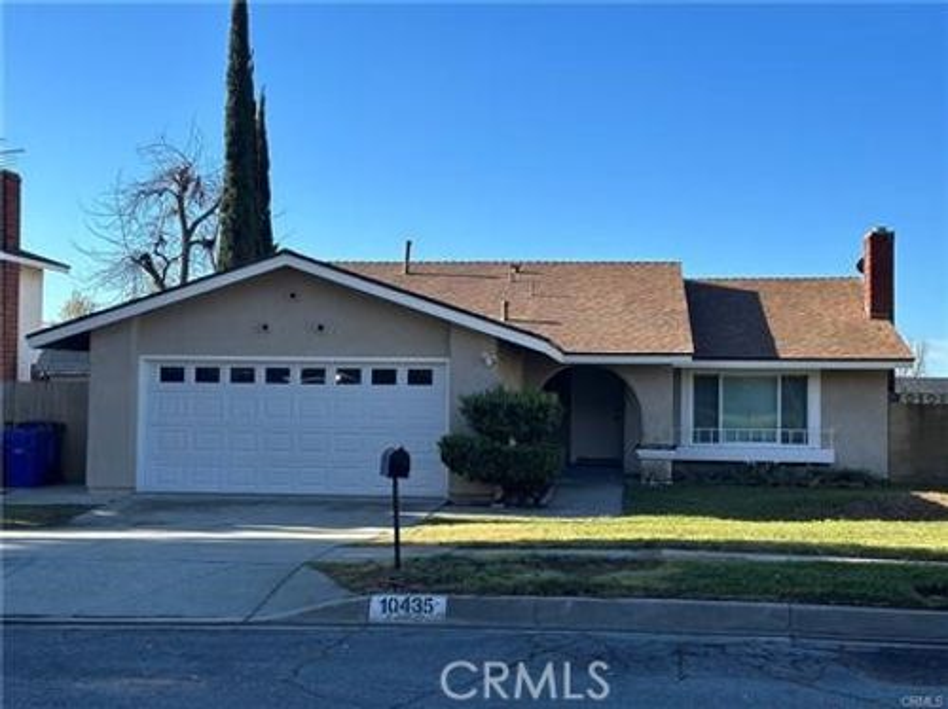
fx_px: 1313
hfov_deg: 39.7
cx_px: 474
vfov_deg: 30.2
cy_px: 354
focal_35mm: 48
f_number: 1.78
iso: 64
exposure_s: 1/2160
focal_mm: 6.86
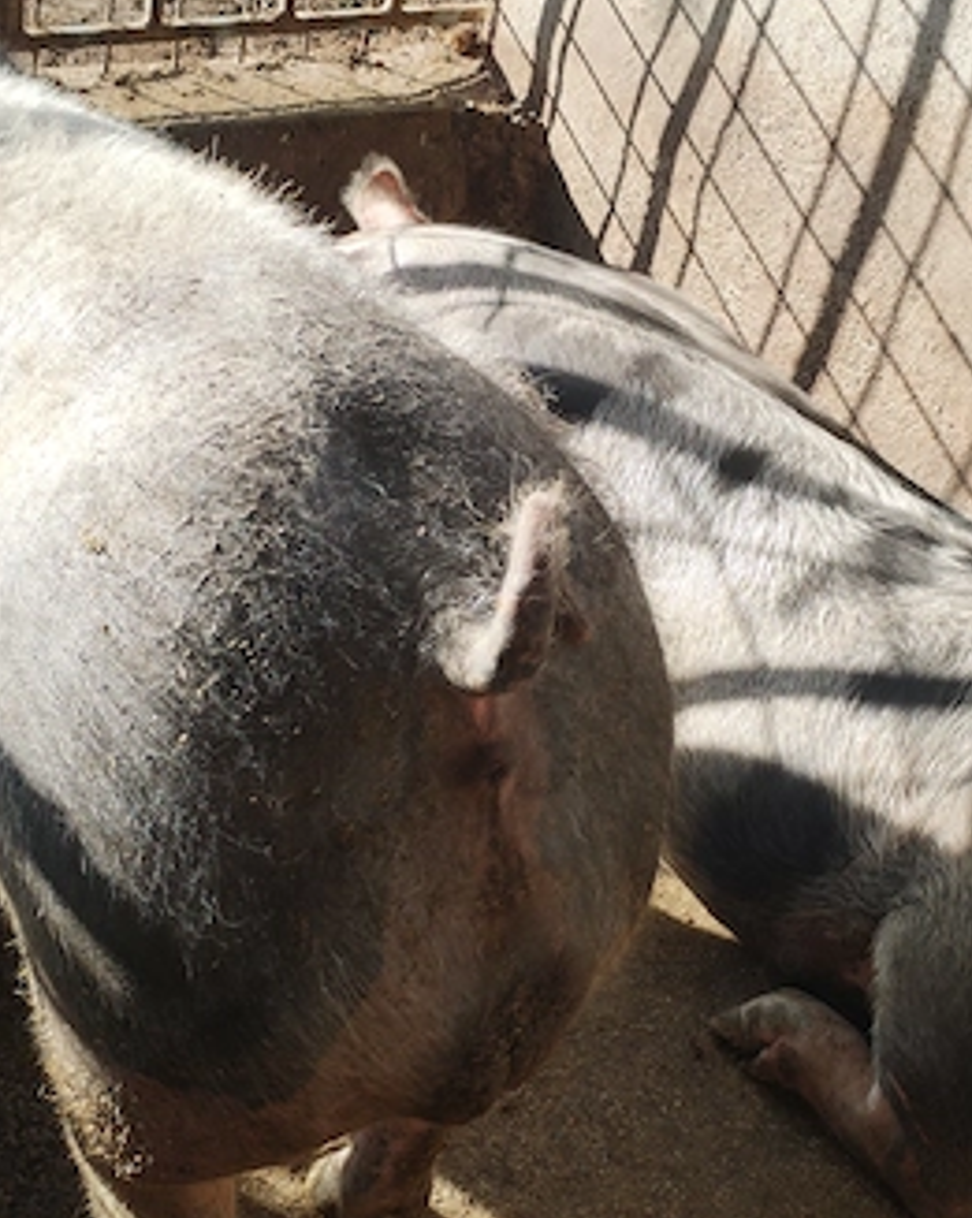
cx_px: 555
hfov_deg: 30.8
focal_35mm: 49
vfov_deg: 38.0
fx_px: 1764
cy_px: 521
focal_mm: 4.75
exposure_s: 1/524
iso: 100
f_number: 1.8
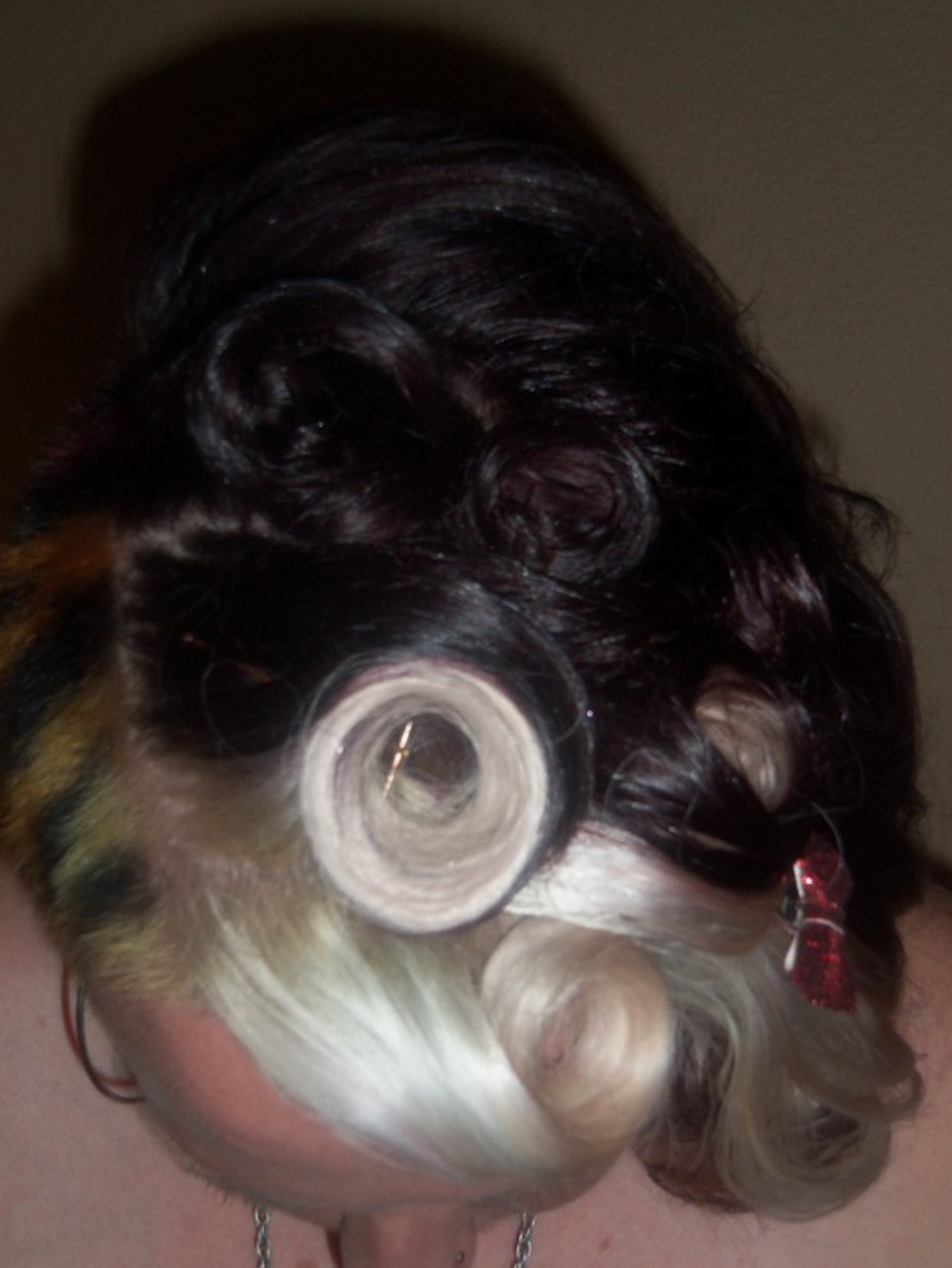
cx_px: 467
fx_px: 2346
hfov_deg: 22.9
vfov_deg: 30.3
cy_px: 632
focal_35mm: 64
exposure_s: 1/60
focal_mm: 10.9
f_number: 4.8
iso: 100
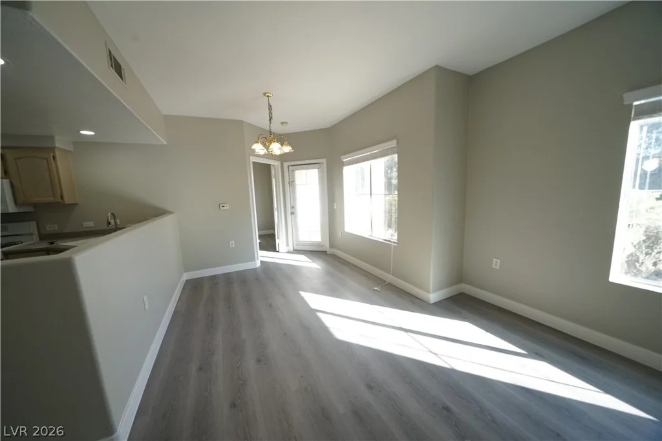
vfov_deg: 90.0
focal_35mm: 12
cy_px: 220
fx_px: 221
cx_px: 331
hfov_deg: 112.6
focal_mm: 12
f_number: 7.1
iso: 1000
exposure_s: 1/125
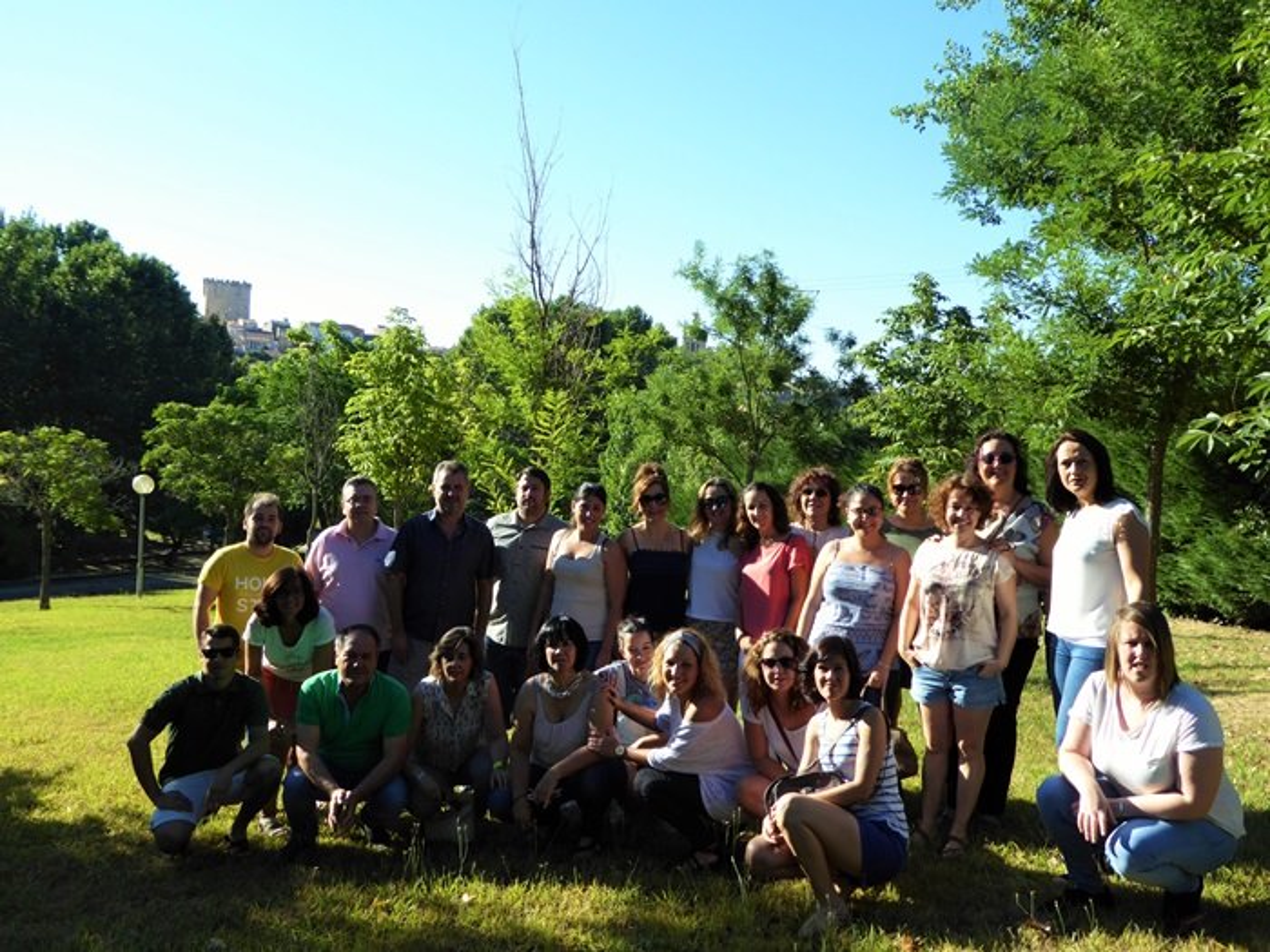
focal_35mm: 33
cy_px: 476
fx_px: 1211
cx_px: 635
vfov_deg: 42.9
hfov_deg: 55.4
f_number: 4
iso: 100
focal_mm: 5.8
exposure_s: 1/400
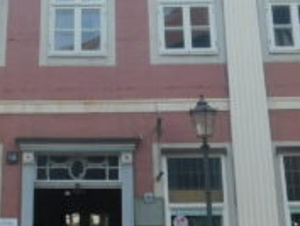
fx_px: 720
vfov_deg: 16.8
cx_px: 75
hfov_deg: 23.3
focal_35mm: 83
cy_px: -68
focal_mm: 4
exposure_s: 1/800
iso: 125
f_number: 3
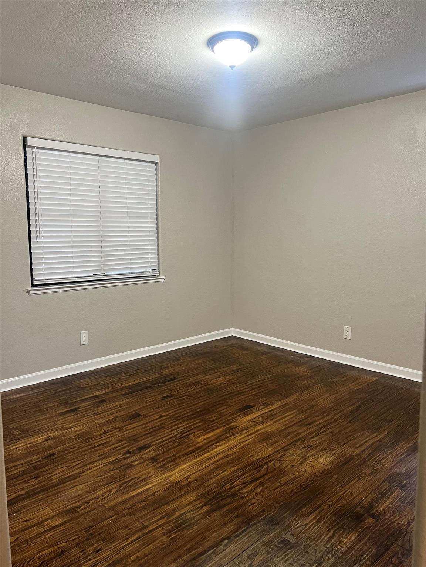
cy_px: 284
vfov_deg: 67.3
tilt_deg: -5.7
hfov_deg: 53.1
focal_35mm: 26
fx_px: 427
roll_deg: +0.3
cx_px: 213
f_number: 1.5
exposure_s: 1/60
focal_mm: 5.7
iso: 200
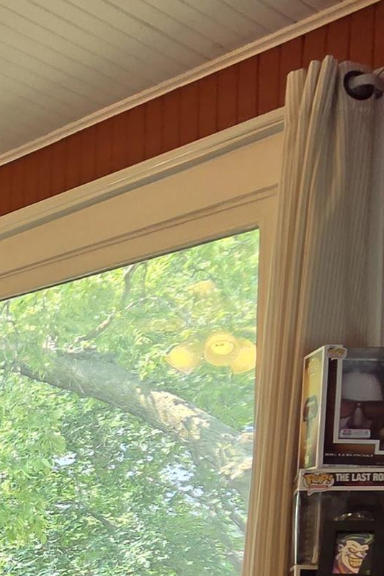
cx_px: -377
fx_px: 832
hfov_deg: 18.1
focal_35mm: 52
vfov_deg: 34.6
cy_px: 578
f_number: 2.2
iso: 160
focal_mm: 2.2
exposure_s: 1/120
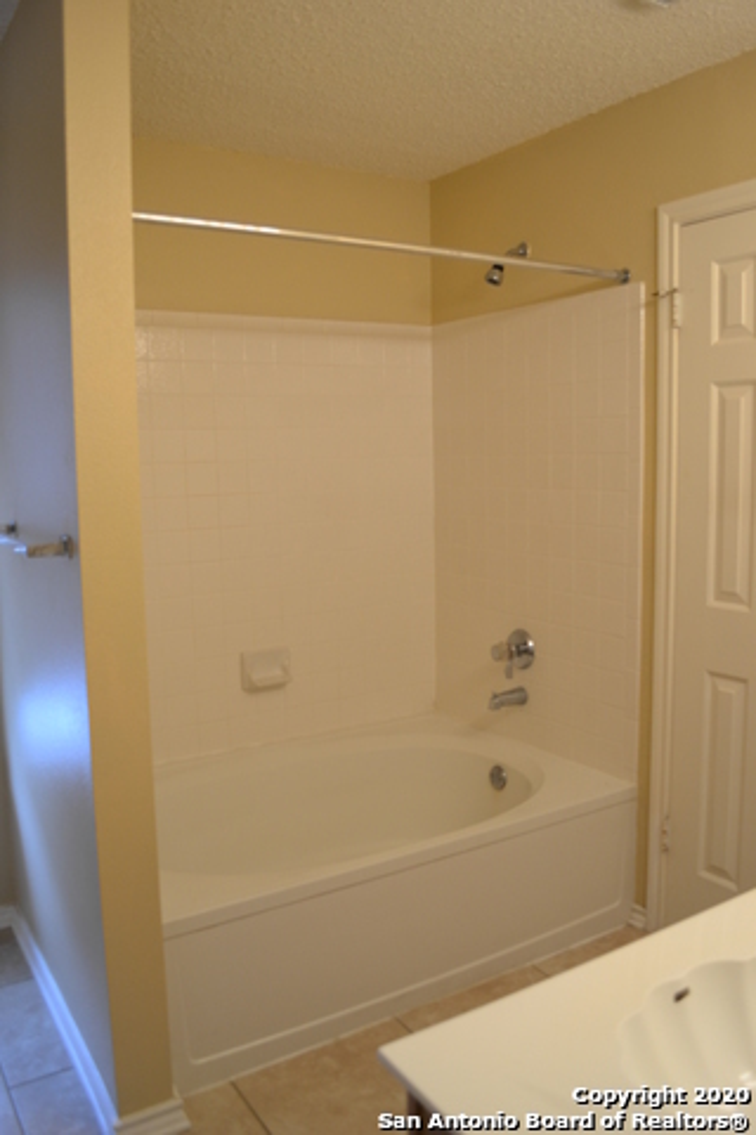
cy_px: 568
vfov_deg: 67.4
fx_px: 850
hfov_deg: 47.9
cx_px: 378
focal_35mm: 27
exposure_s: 1/25
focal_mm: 18
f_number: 3.5
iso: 400
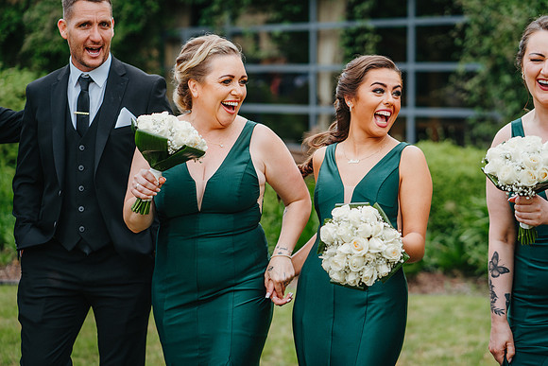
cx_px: 274
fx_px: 1294
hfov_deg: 23.9
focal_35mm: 85
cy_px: 183
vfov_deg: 16.1
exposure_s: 1/640
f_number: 2.8
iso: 125
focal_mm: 85
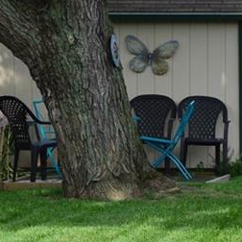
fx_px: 2252
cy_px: 129
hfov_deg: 6.0
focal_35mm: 285
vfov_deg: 6.2
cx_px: 450
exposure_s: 1/320
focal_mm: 55
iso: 400
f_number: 10
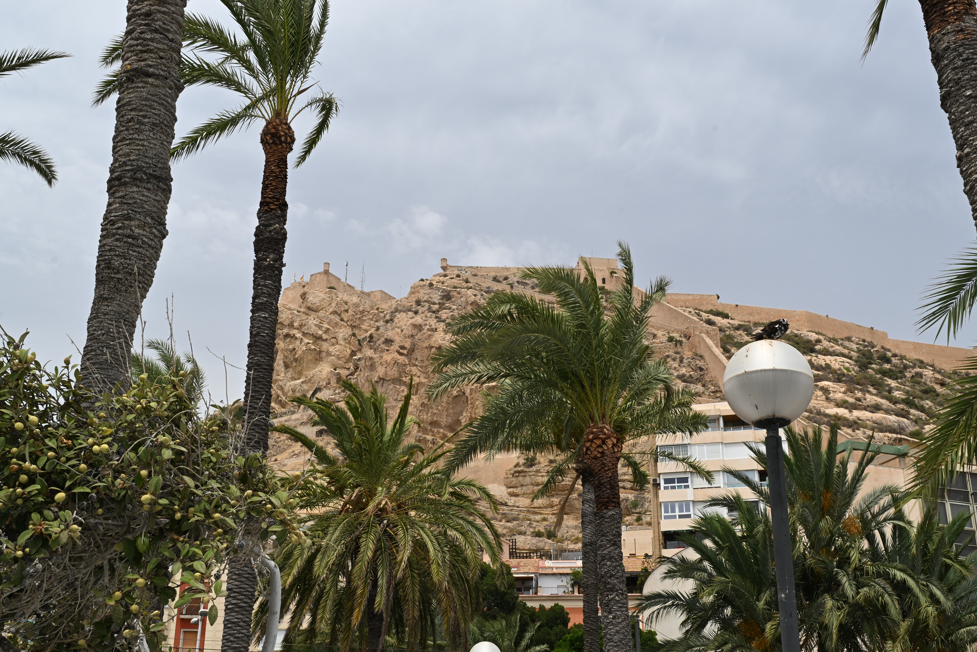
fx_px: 1140
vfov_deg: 31.9
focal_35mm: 42
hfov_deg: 46.4
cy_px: 326
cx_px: 488
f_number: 18
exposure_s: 1/30
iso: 100
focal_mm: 28
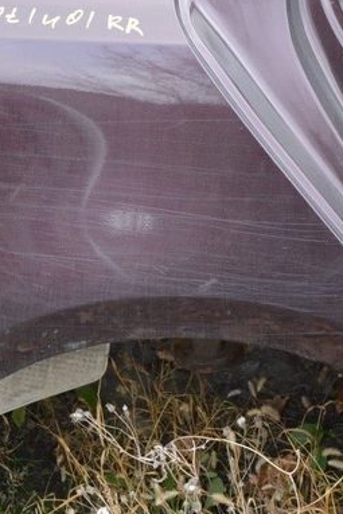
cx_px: 207
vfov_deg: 23.9
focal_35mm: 84
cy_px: 150
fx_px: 1204
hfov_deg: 16.2
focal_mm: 21
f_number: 5.6
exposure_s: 1/125
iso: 400
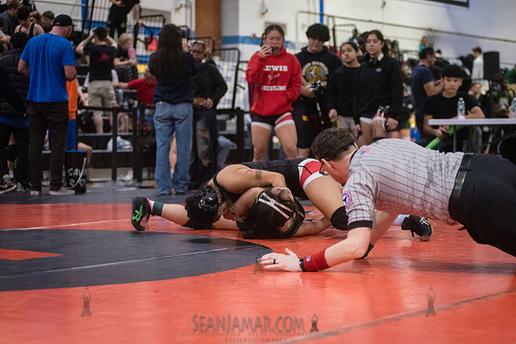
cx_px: 258
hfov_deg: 25.4
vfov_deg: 17.1
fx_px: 1147
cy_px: 172
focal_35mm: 80
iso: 8000
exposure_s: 1/500
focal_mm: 80
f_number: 3.2
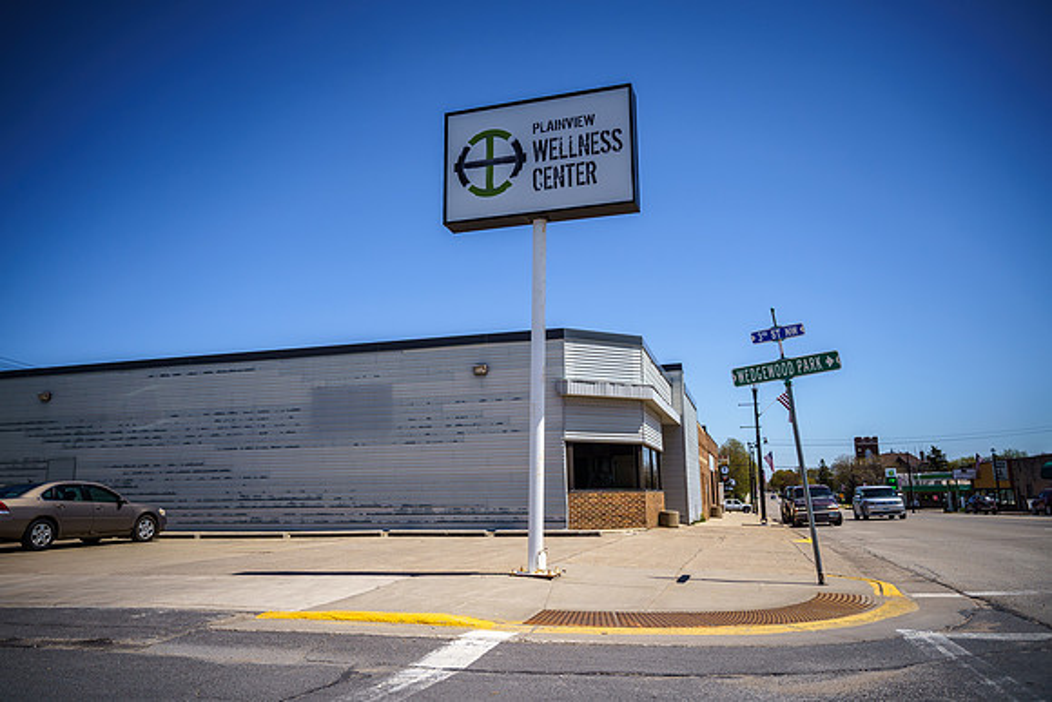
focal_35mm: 25
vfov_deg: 50.6
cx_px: 526
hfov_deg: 70.7
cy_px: 351
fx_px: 742
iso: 200
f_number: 2.8
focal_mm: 24
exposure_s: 1/5000
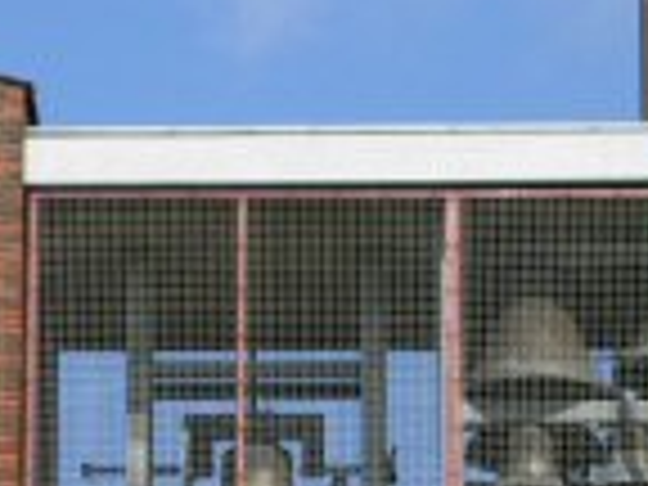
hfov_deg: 5.3
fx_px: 6982
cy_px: 304
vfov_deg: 4.0
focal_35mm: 373
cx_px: 592
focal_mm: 26.3
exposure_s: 1/342
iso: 50
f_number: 5.8
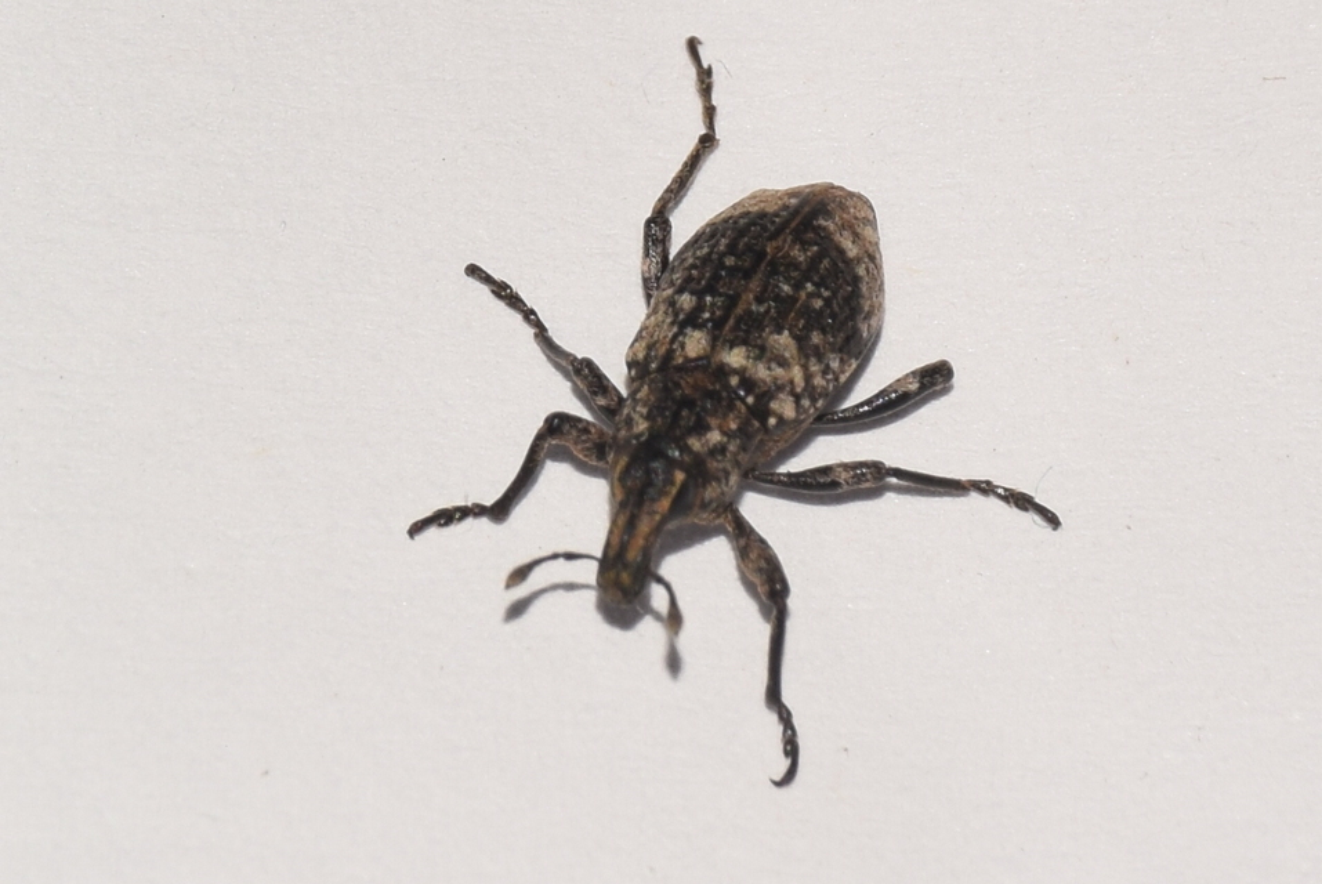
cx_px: 661
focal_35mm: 210
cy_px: 442
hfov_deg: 9.8
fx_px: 7719
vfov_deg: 6.6
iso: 100
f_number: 14
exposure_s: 1/200
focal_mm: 140
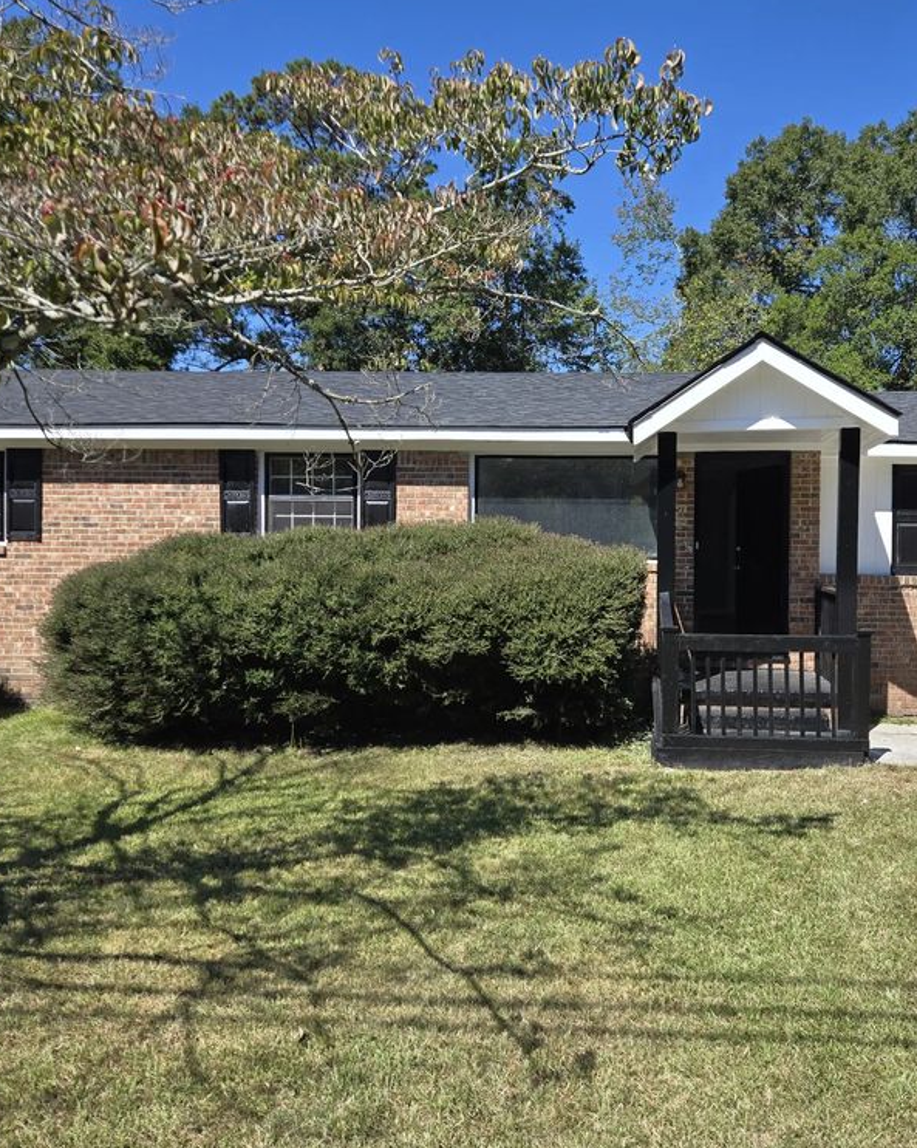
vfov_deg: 57.2
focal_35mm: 31
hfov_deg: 46.7
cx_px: 574
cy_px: 557
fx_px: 1052
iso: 25
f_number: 1.8
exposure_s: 1/1505
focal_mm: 5.4
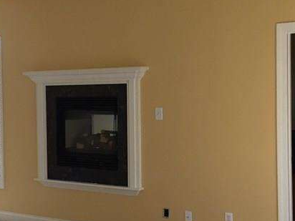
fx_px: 614
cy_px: 109
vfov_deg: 20.4
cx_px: 25
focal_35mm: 72
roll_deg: +1.5
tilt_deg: -2.8
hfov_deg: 26.1
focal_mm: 4.15
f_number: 2.2
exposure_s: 1/40
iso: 32
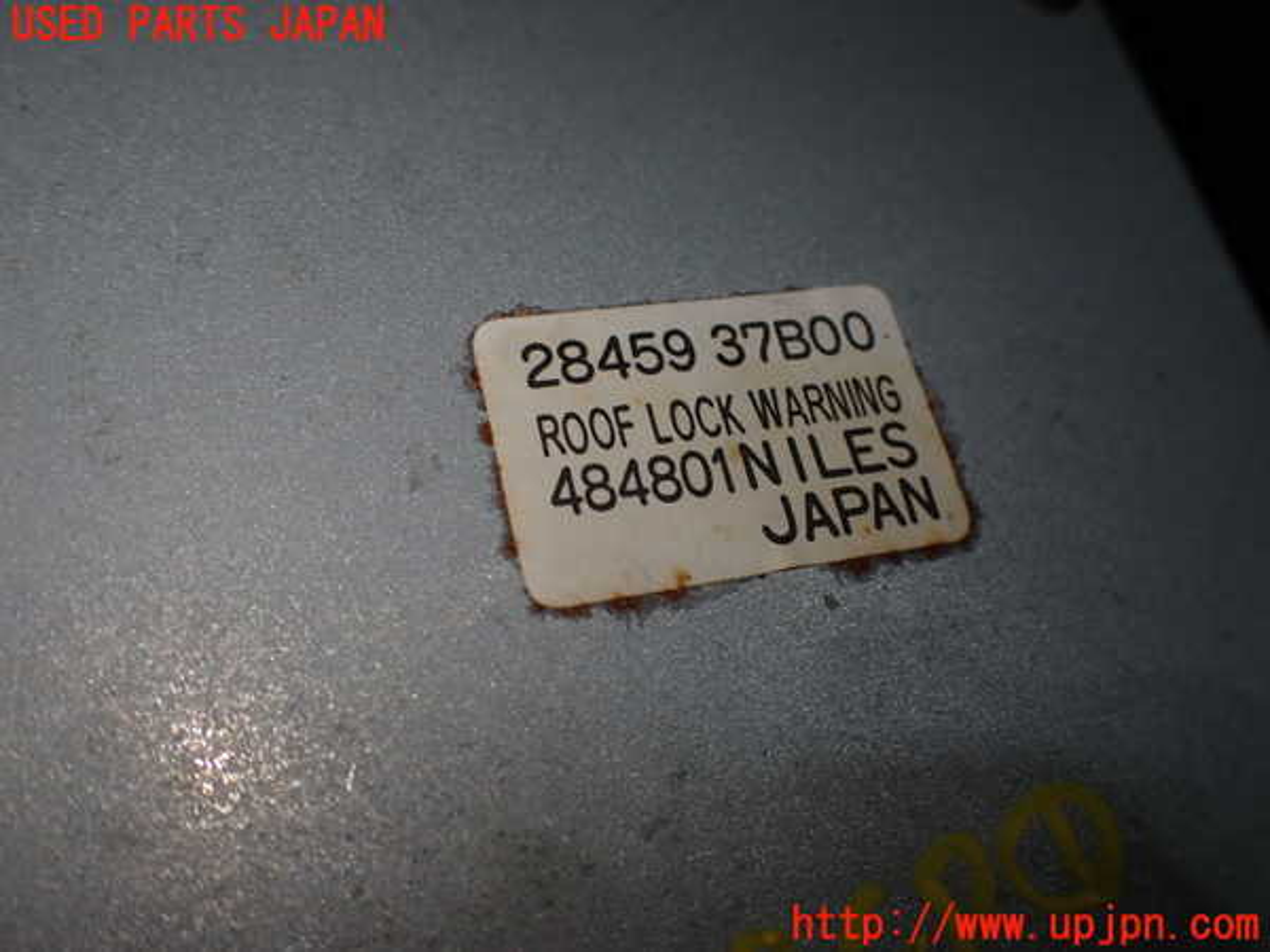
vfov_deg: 46.8
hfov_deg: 60.0
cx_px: 635
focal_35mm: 30
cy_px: 476
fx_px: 1101
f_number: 3.2
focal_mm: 5.4
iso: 100
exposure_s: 1/125
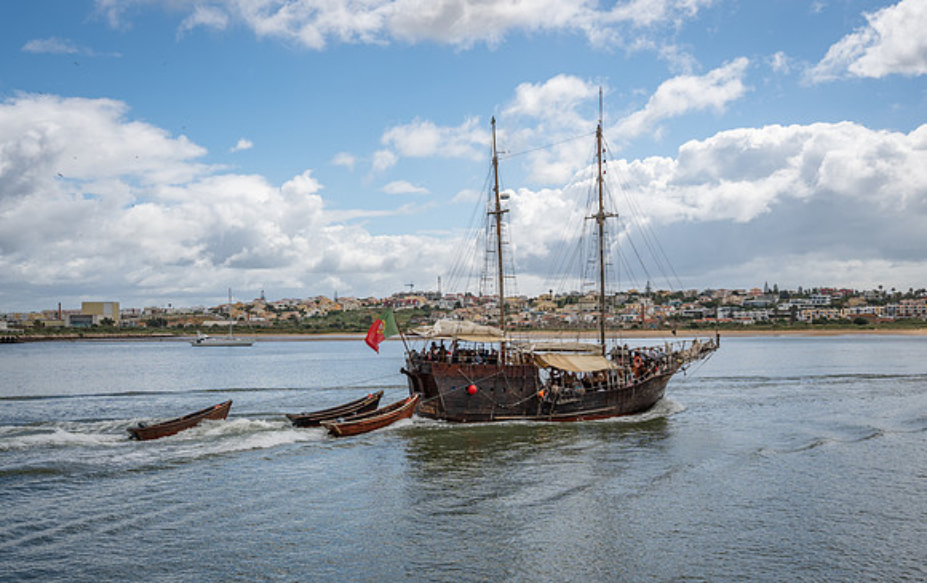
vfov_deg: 29.6
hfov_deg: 45.5
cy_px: 310
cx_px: 500
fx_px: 1103
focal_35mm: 44
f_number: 7.1
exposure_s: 1/500
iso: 100
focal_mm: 39.7
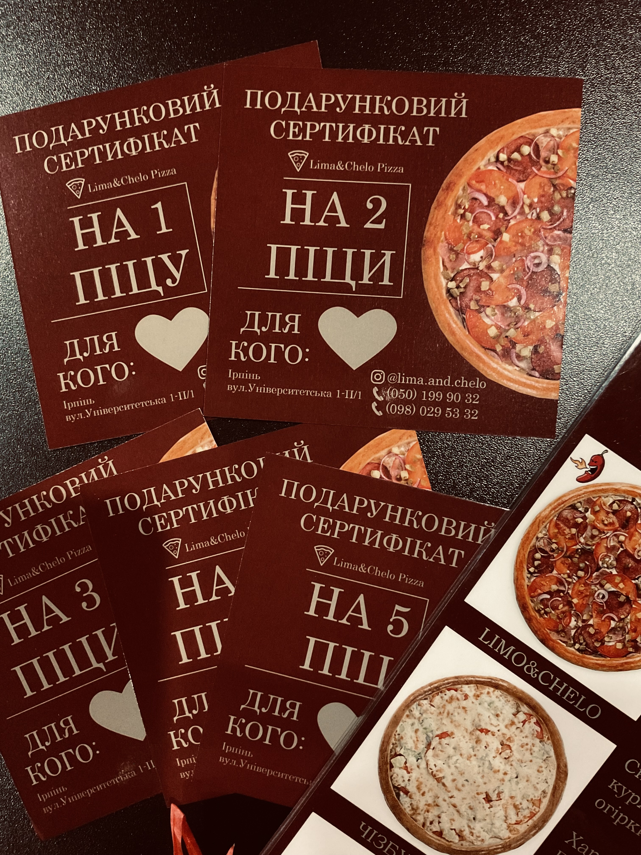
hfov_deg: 48.2
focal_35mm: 29
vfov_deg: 61.7
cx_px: 320
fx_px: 716
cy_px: 428
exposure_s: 1/30
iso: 500
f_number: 1.8
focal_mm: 3
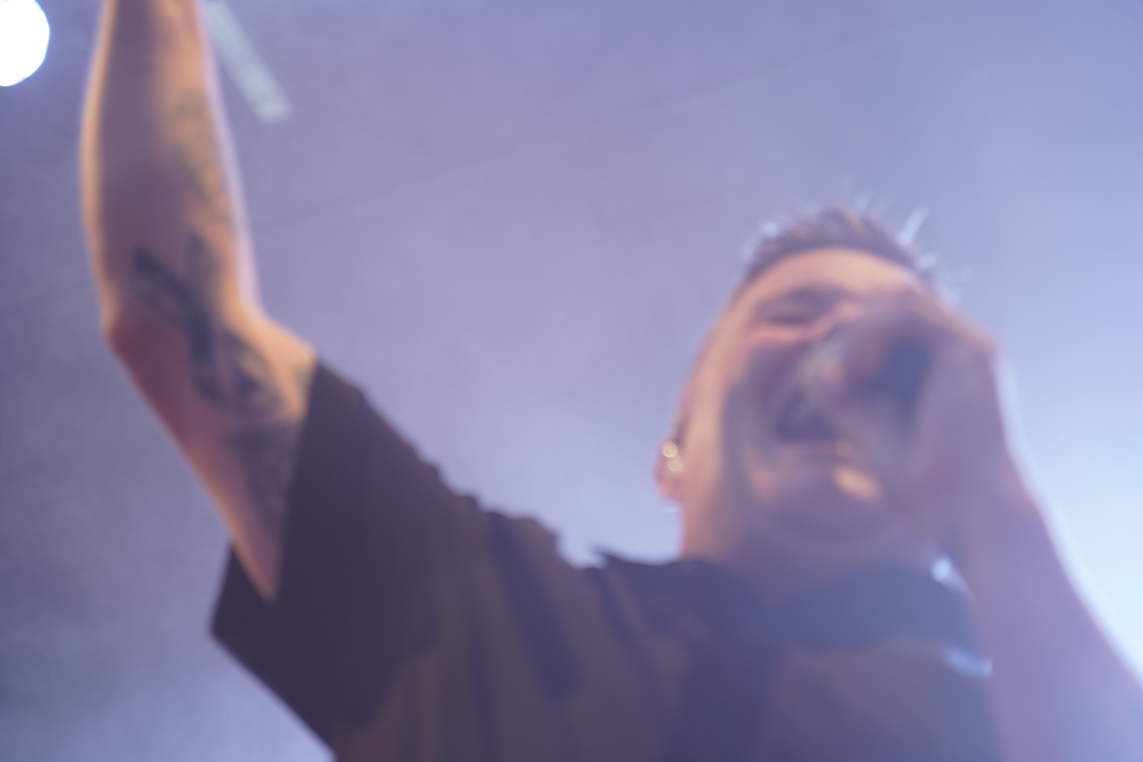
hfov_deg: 19.5
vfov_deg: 13.0
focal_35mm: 105
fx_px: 3333
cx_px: 572
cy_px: 381
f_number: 4
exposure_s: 1/80
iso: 400
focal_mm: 105
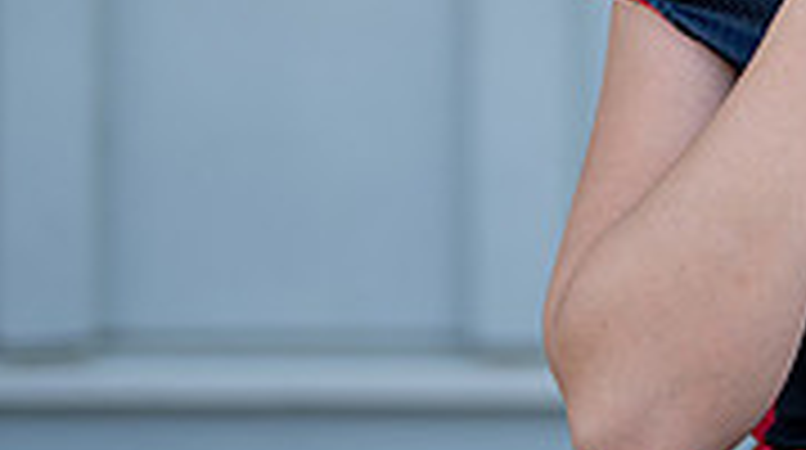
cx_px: 1119
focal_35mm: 205
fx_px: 4374
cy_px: -233
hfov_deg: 10.3
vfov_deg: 5.8
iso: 100
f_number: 1.2
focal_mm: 50
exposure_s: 1/2000
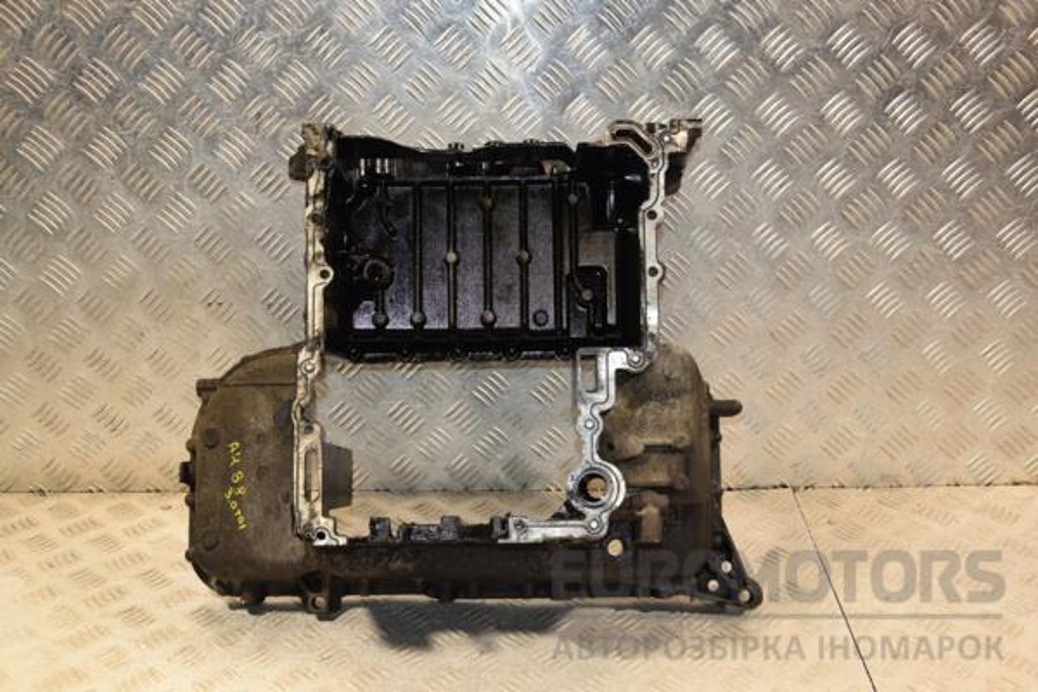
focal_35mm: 45
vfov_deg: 29.9
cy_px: 346
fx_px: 1297
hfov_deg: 43.6
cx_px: 519
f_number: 5
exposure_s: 1/160
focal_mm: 30
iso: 800
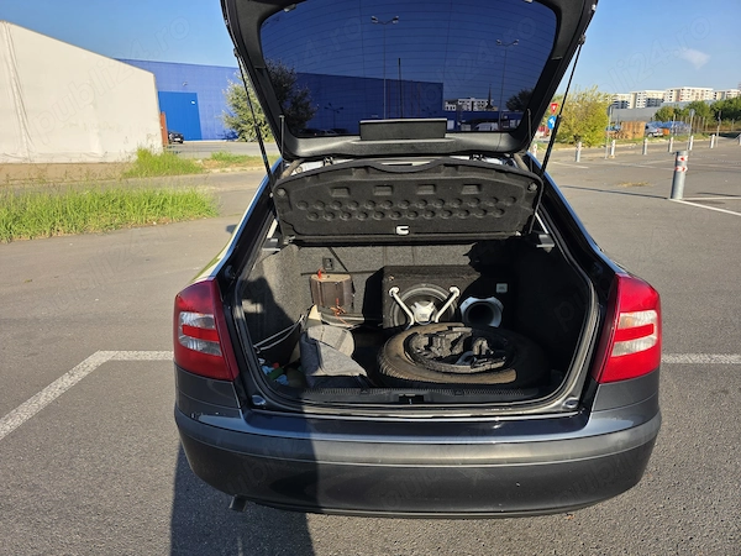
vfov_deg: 58.9
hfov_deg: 73.9
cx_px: 370
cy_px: 278
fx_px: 492
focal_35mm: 23
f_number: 1.7
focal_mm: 6.3
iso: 80
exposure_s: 1/4237
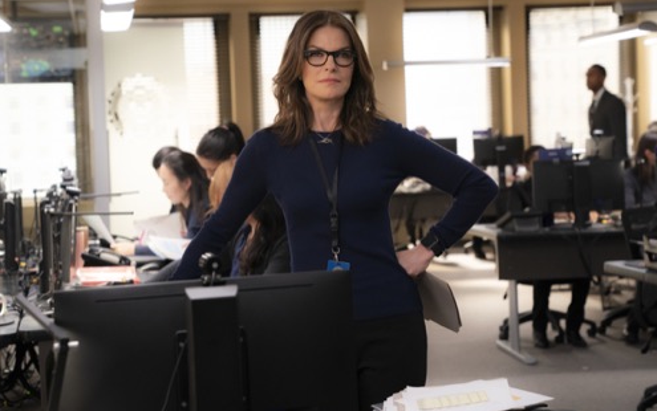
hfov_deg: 28.6
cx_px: 330
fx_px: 1290
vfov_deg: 18.1
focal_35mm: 72
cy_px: 197
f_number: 4.5
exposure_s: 1/125
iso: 3200
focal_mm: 70
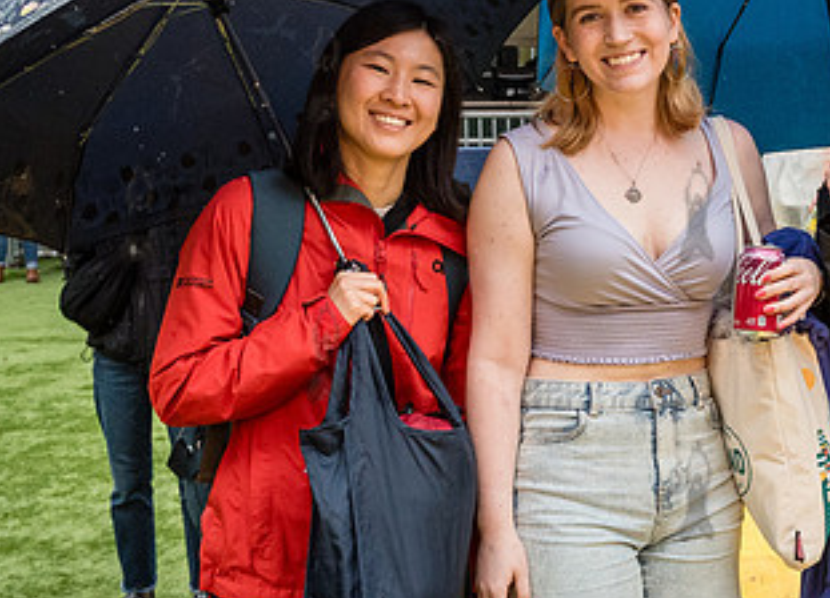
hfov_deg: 28.6
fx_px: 1584
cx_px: 680
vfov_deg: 21.3
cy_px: 206
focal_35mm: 67
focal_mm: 27
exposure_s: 1/1600
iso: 2000
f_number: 4.5
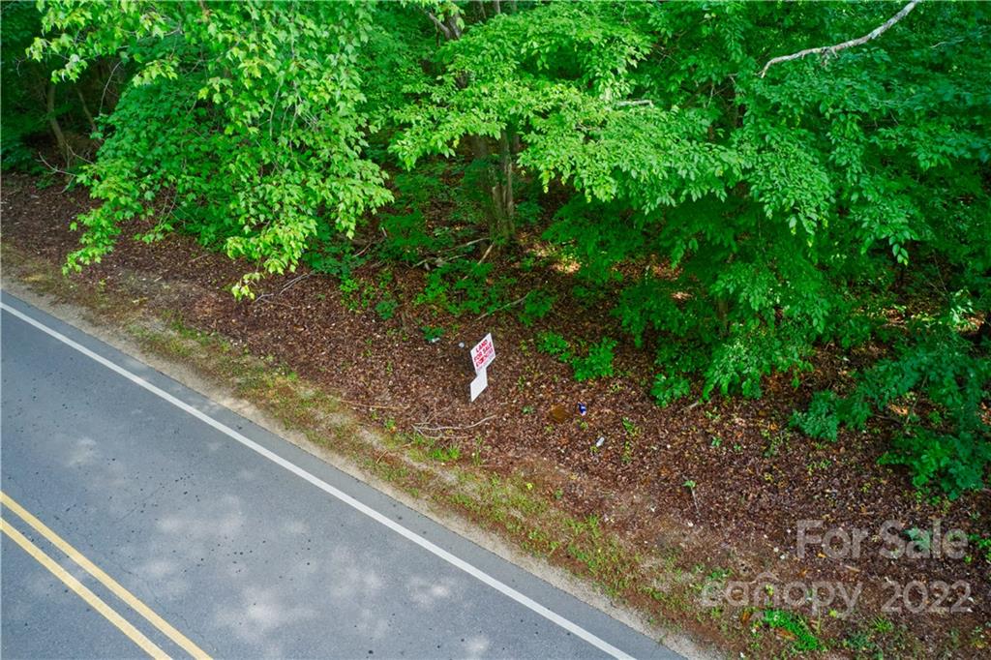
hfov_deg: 65.5
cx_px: 496
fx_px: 770
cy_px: 330
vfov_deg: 46.4
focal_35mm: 28
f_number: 4
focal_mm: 10.3
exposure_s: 1/80
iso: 1600
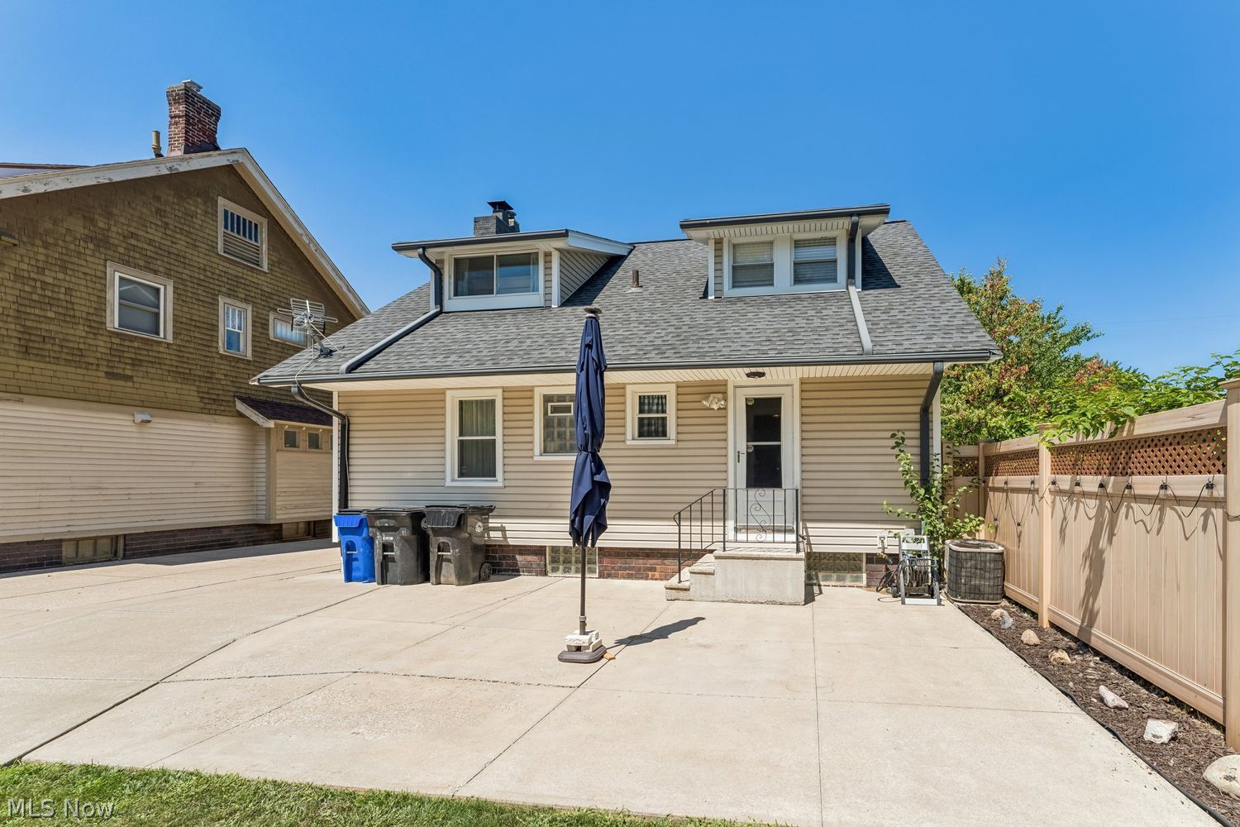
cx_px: 620
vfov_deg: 81.2
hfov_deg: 104.3
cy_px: 414
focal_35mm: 14
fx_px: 482
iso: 200
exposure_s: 1/500
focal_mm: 14
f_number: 8
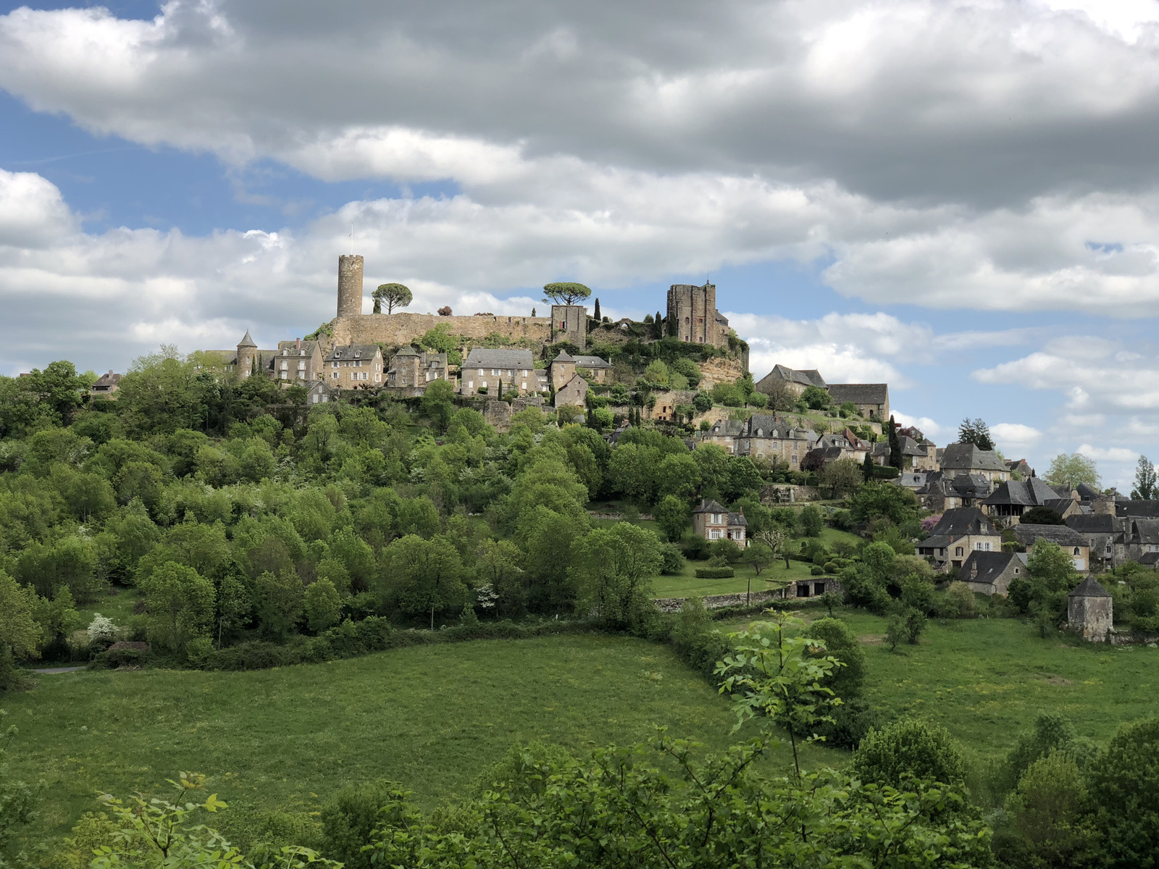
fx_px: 1741
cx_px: 580
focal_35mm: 52
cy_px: 434
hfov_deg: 36.8
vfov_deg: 28.0
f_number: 2.4
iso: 16
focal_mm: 6
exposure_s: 1/1230
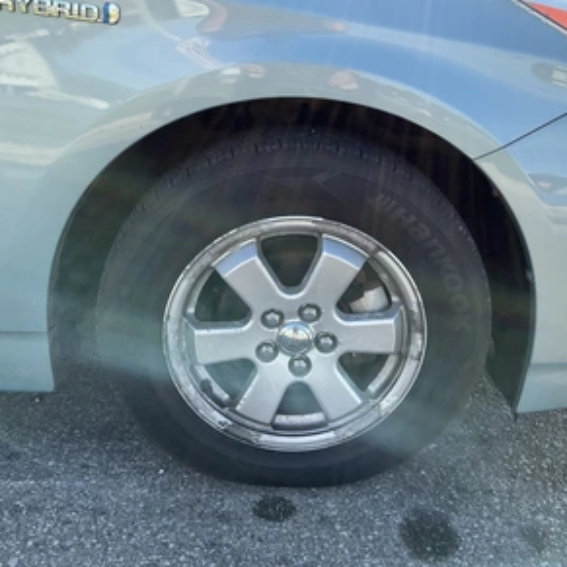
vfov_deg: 48.4
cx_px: 292
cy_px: 277
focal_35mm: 34
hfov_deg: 48.4
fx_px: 630
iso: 25
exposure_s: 1/353
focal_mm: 3
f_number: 1.8
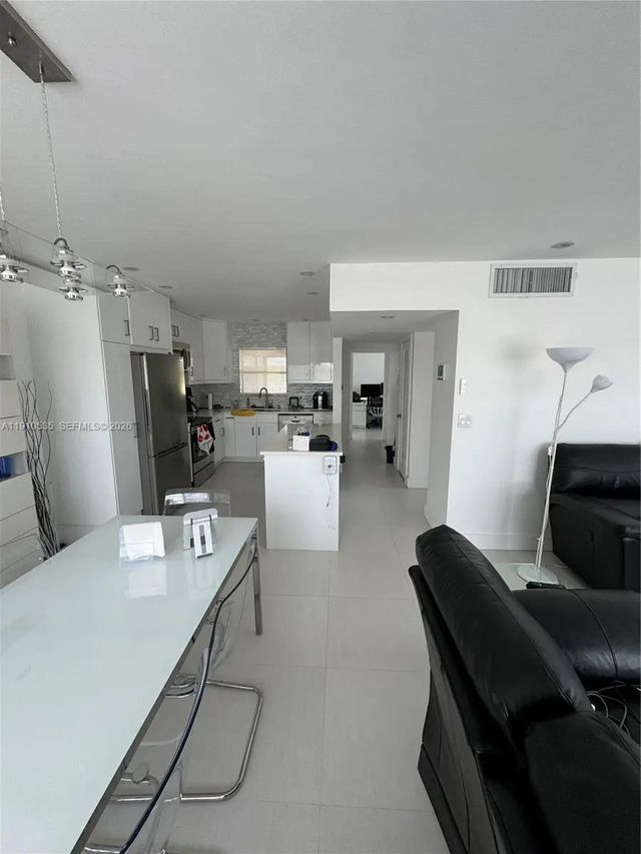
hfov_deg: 85.7
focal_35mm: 14
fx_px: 346
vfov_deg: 102.1
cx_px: 320
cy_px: 427
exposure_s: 1/99
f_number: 2.2
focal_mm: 2.22
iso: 100
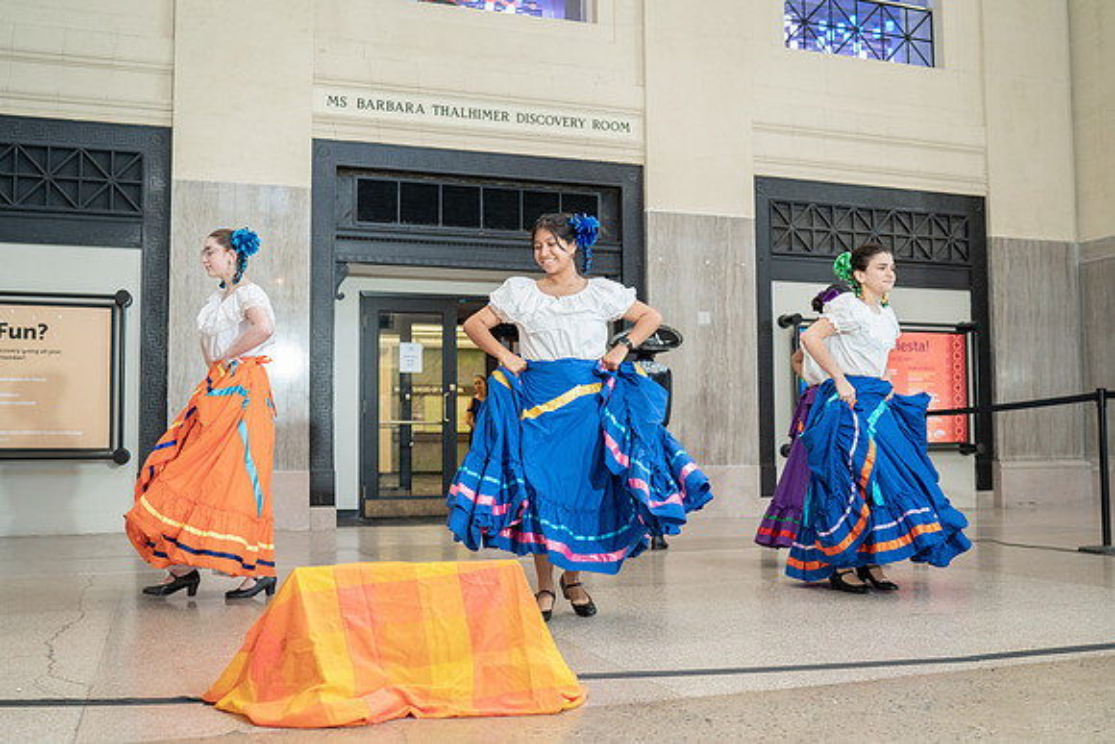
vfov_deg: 35.8
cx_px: 566
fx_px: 1153
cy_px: 377
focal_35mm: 37
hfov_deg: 51.6
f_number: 2.8
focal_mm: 35
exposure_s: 1/200
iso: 2000
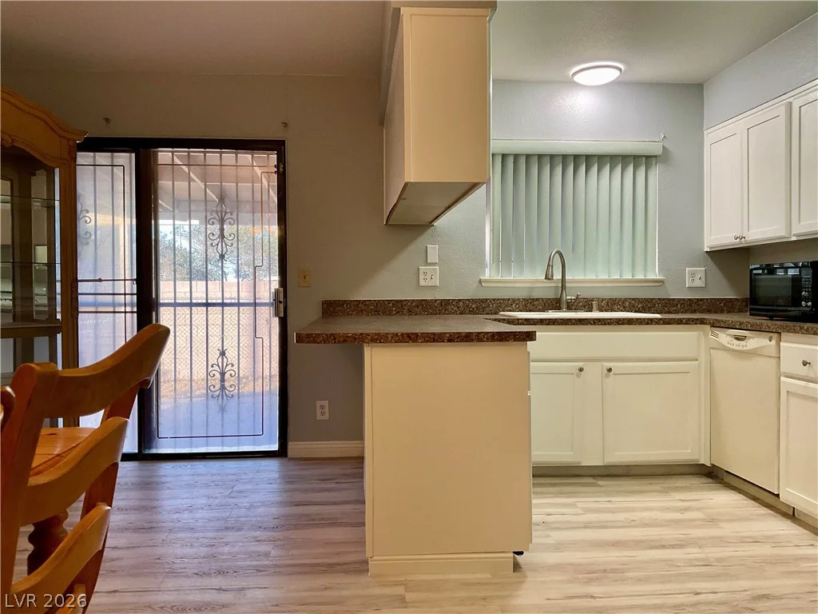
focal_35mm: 29
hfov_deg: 61.7
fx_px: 685
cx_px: 409
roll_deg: +0.3
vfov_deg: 48.2
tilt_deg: -1.7
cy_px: 307
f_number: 1.8
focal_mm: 3
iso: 80
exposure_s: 1/60
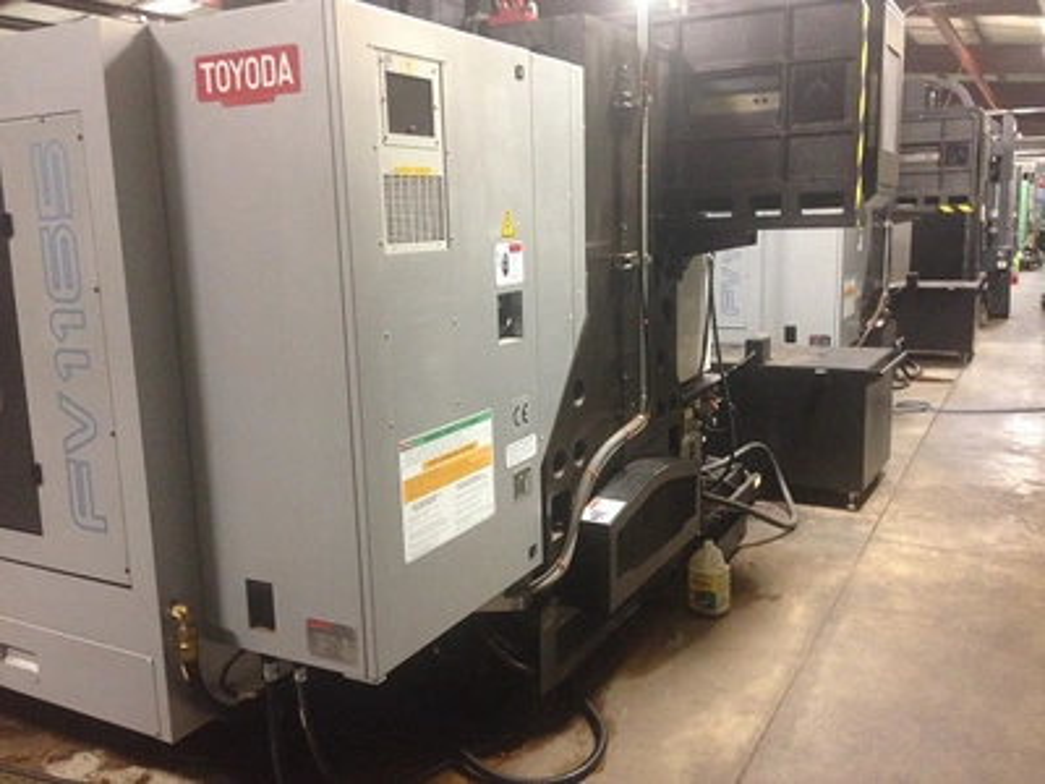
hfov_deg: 55.4
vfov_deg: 42.9
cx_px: 522
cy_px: 392
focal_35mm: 33
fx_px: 996
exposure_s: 1/20
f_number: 2.4
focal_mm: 4.12
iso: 250
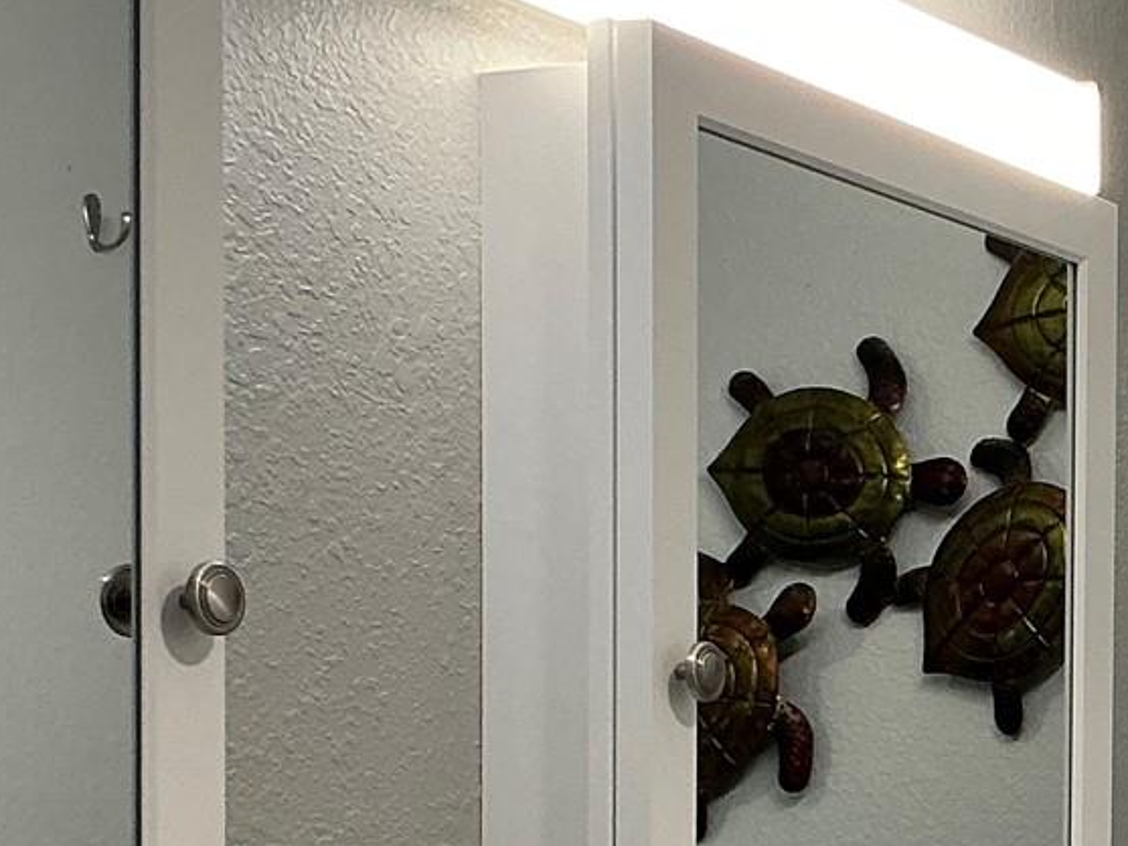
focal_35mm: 103
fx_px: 3357
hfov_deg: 18.1
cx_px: 1351
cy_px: 1000
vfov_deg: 14.0
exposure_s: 1/60
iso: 64
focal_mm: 3
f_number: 1.8
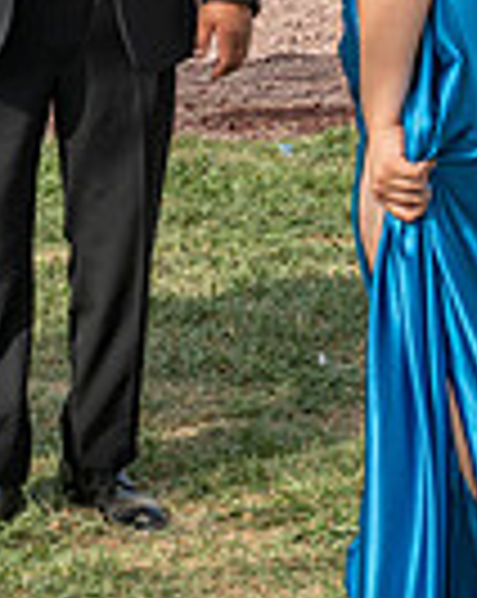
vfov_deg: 9.6
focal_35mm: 197
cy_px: -205
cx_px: -166
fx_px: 3484
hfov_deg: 7.7
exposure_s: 1/500
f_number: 6.3
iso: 200
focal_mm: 48
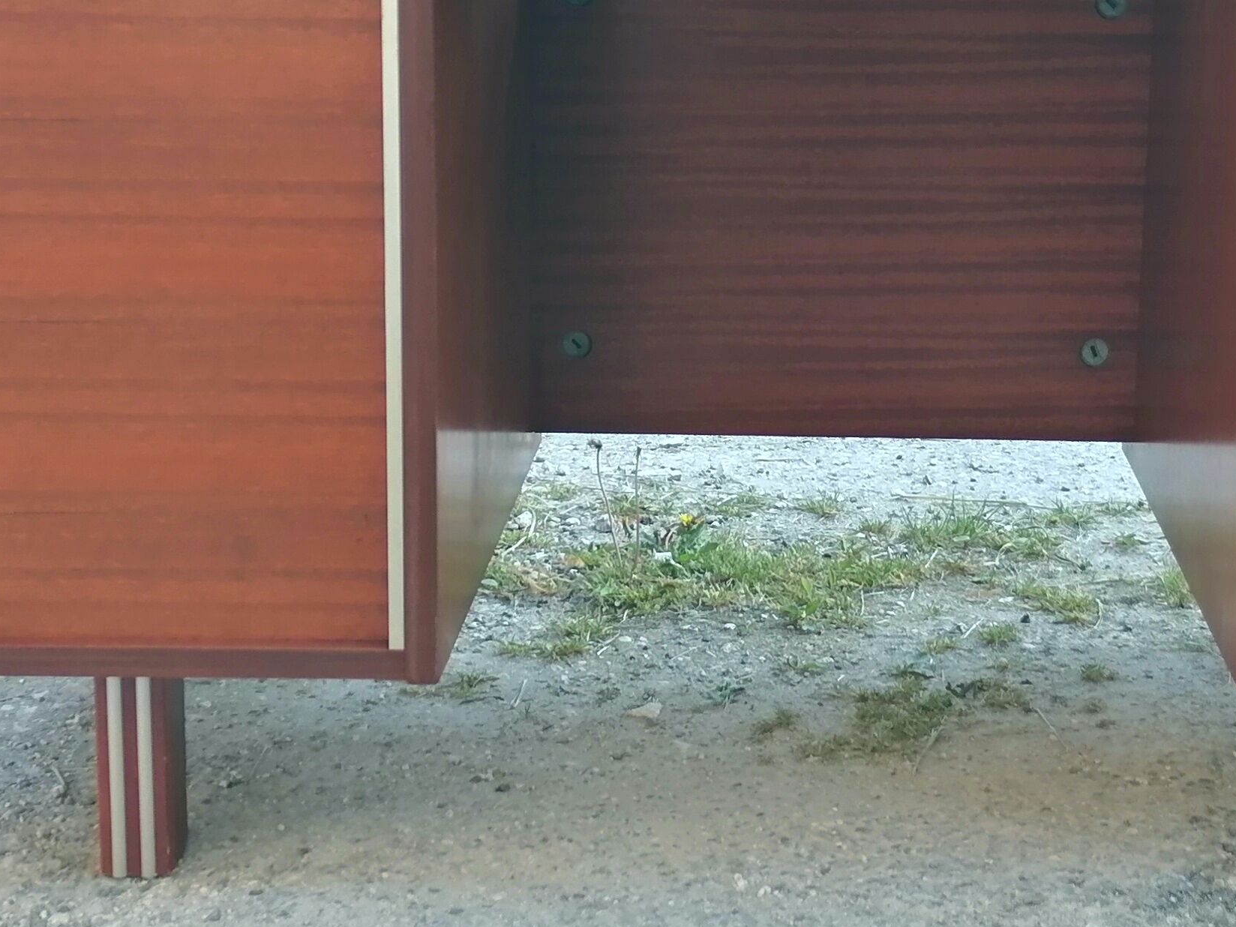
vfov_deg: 22.4
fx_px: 2321
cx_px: 884
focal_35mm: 65
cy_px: 240
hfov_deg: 29.5
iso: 50
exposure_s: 1/332
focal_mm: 5.4
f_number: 1.8
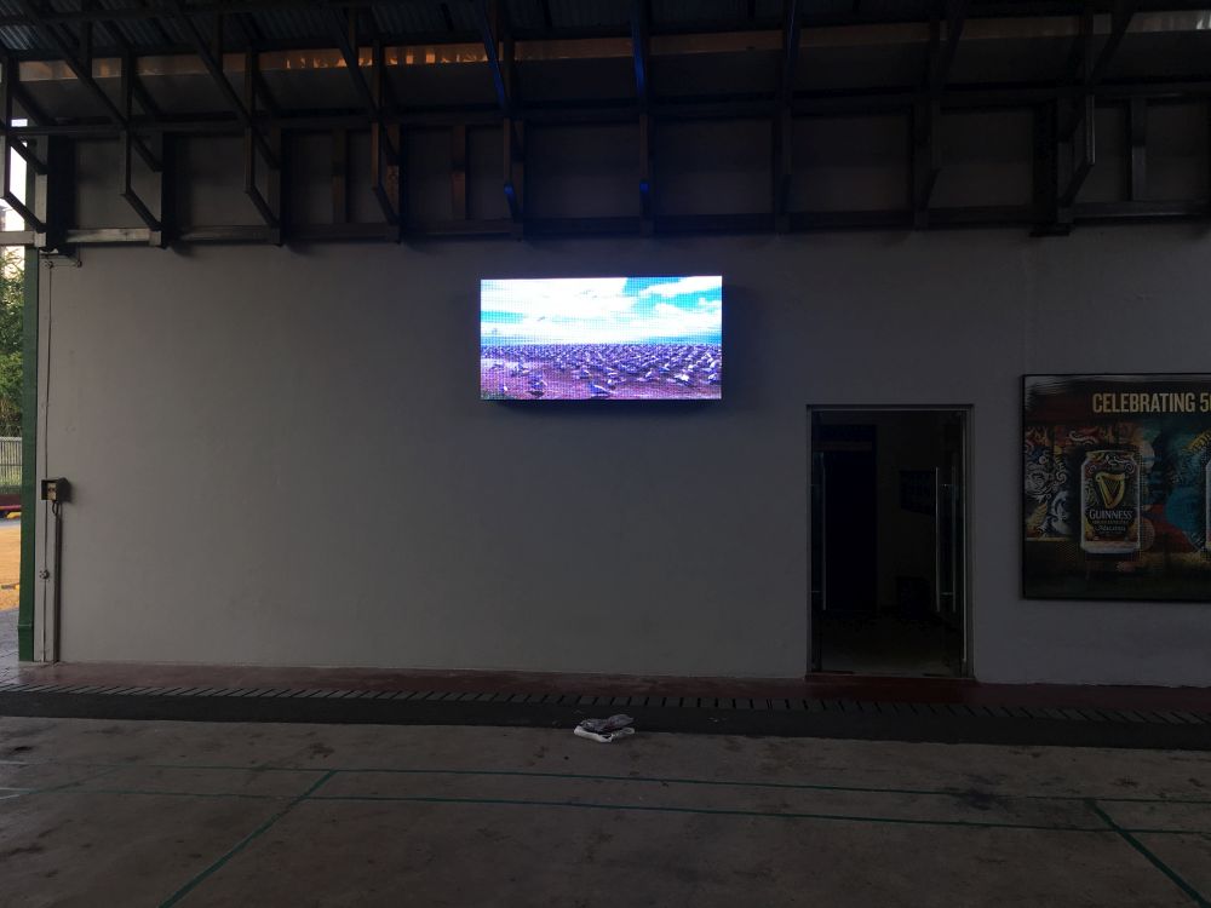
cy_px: 454
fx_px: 1015
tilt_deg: +1.9
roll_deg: +0.0
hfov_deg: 61.7
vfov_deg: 48.2
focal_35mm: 29
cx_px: 606
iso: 25
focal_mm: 4.15
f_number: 2.2
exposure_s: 1/199
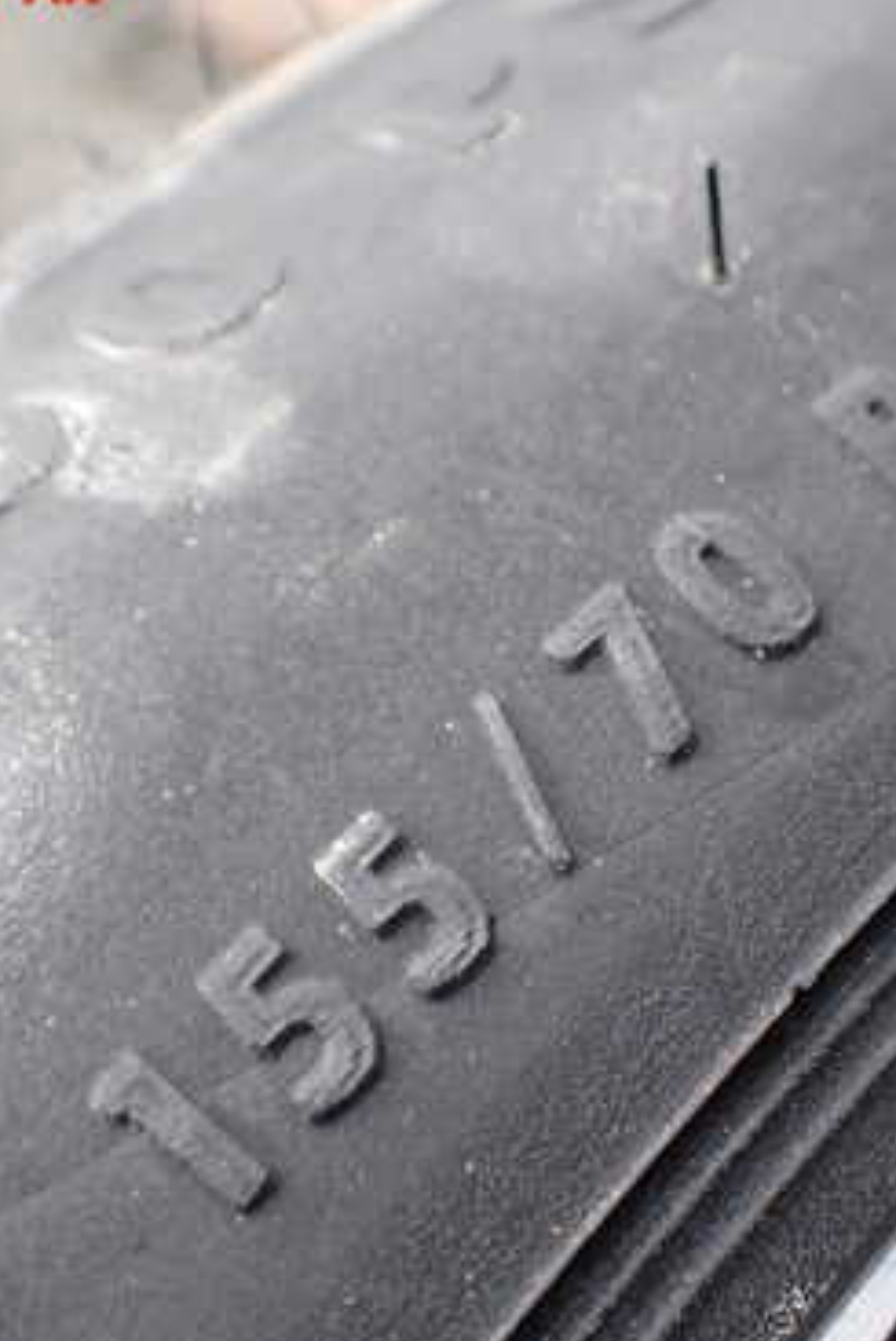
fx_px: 1902
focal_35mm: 51
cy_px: 756
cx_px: 534
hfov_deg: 26.5
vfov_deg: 38.8
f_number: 2.3
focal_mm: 5.4
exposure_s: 1/125
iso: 200
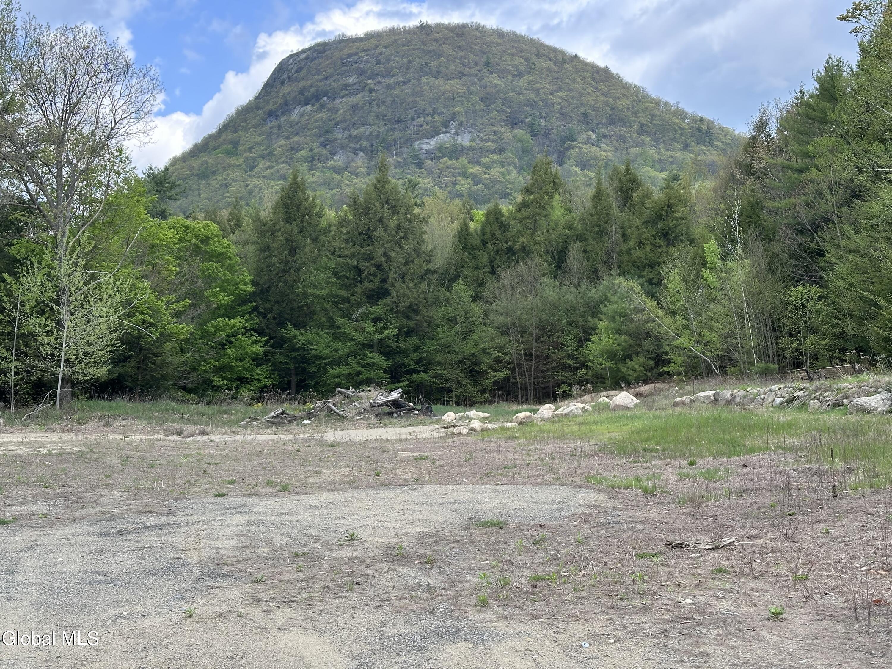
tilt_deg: +3.2
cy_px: 334
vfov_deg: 30.3
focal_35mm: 48
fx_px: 1237
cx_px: 446
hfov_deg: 39.7
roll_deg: -0.9
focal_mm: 6.86
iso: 64
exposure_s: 1/962
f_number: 1.78
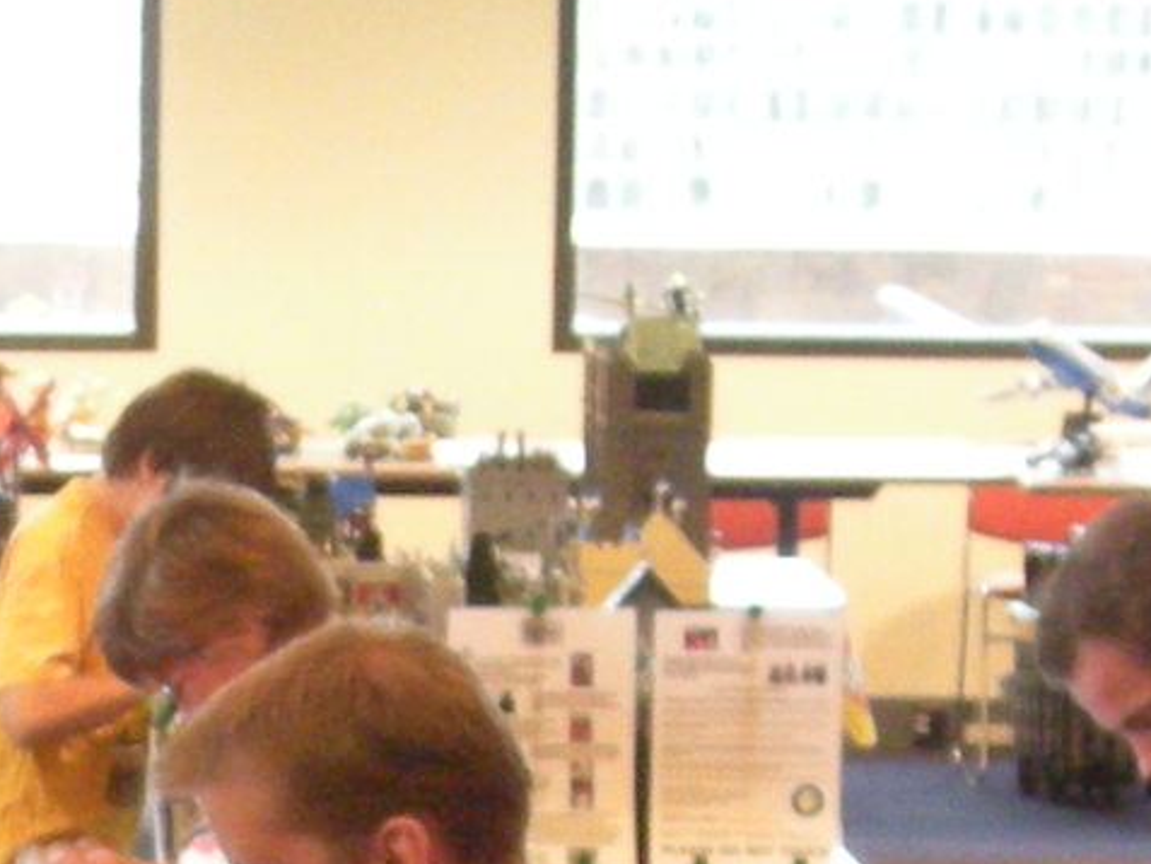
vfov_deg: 7.6
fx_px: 6319
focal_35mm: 190
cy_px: 1574
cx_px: -309
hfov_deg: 10.2
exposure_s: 1/8
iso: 263
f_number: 2.8
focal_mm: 5.7
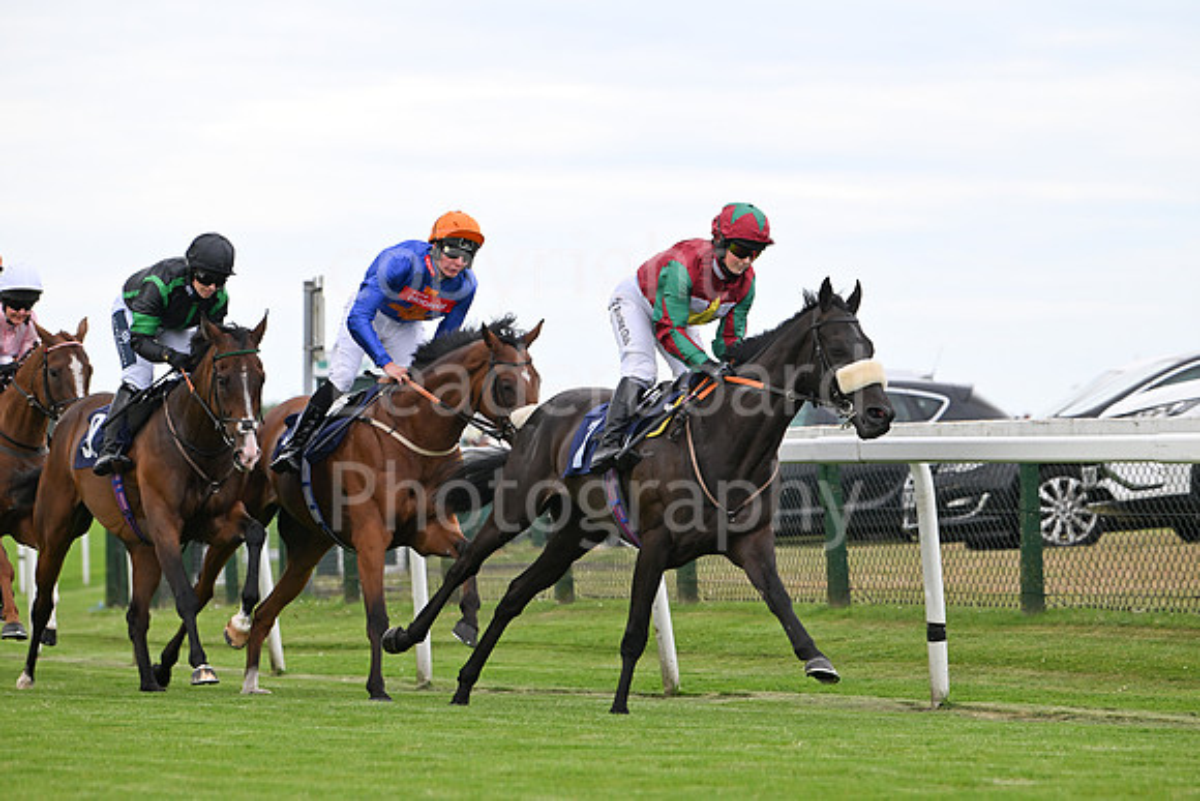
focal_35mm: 200
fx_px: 6668
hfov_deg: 10.3
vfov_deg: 6.9
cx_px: 600
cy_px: 400
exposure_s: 1/1250
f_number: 5
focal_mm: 200
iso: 1000
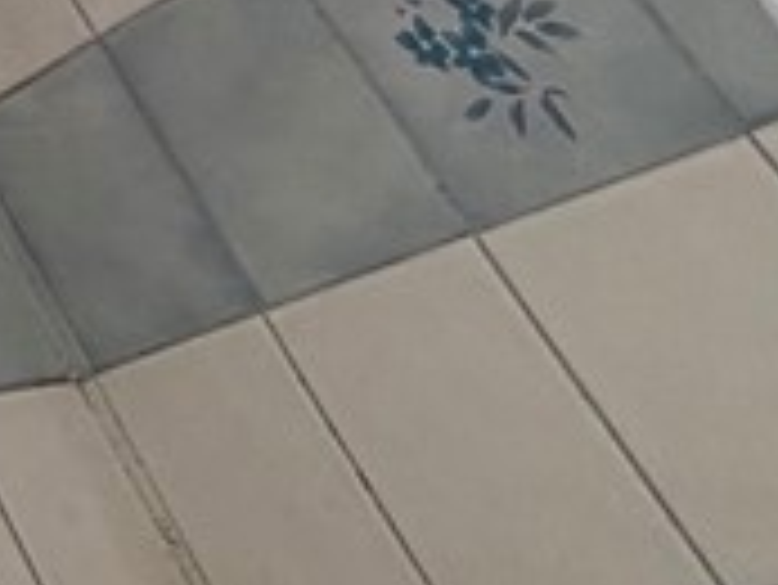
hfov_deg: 13.5
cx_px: -1264
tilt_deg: +38.9
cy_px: -603
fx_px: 1867
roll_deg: +10.4
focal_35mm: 83
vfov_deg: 14.6
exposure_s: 1/120
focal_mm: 2.22
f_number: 2.2
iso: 25
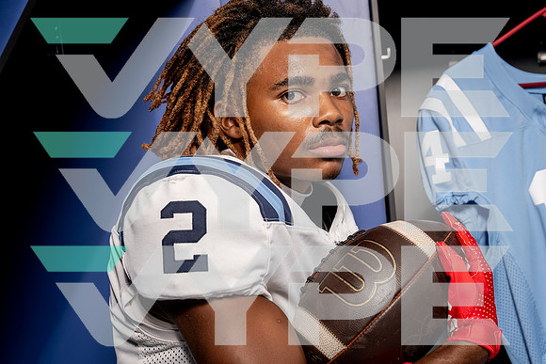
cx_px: 273
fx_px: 834
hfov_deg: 36.2
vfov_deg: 24.6
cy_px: 182
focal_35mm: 55
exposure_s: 1/250
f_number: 5.6
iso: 500
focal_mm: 55
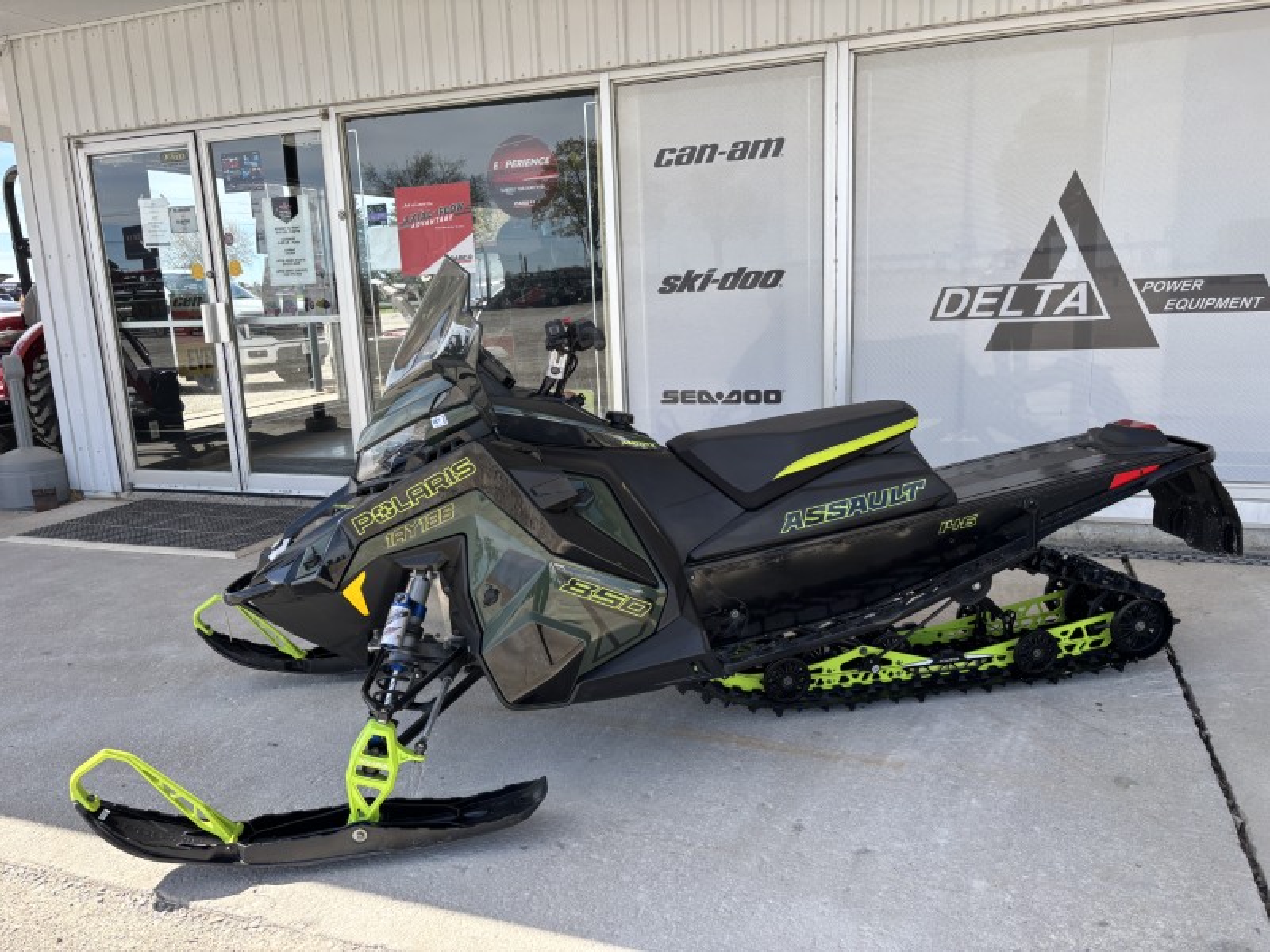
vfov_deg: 53.1
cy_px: 476
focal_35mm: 26
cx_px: 635
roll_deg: +1.7
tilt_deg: -12.5
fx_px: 954
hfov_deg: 67.3
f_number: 1.6
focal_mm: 5.96
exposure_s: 1/910
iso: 50
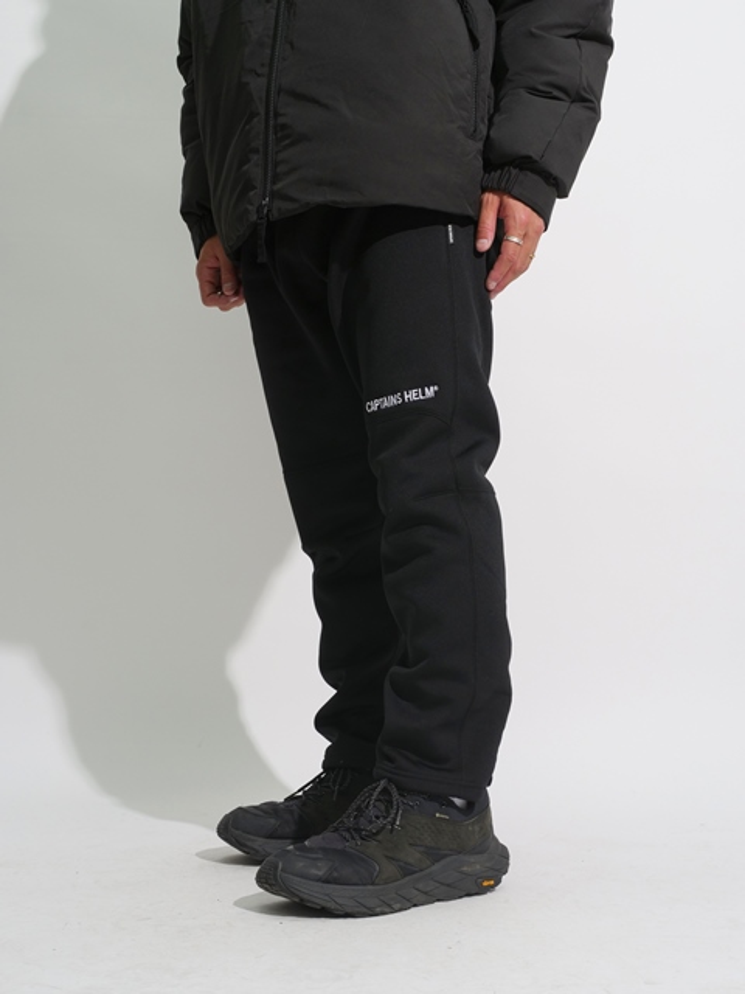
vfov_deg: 38.2
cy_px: 497
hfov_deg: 29.1
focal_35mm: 50
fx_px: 1435
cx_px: 372
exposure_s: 1/40
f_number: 5
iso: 200
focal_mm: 25
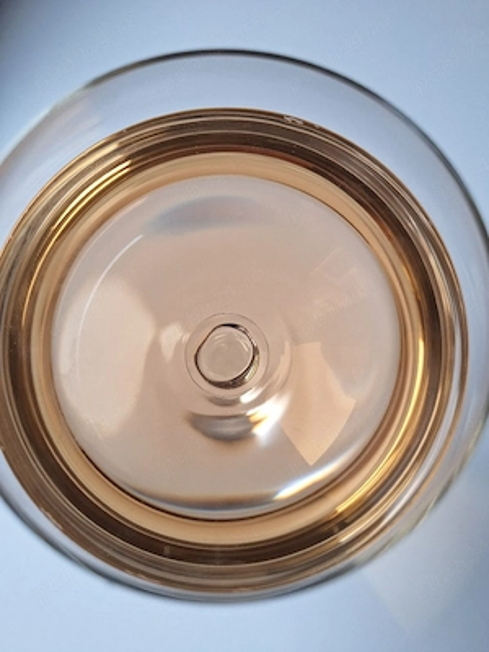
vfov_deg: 73.9
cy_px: 326
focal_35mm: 23
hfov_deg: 58.9
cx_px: 244
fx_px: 433
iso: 40
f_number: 1.8
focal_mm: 5.54
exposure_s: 1/50
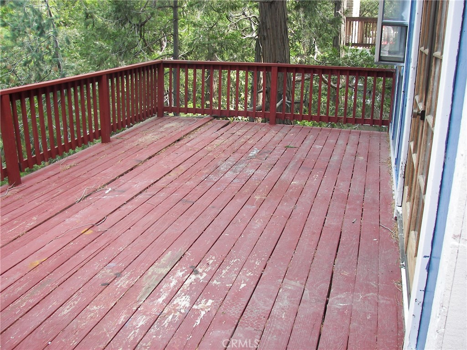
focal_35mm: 36
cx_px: 234
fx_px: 486
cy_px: 175
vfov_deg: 39.7
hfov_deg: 51.4
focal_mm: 6
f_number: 2.8
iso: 50
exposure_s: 1/60
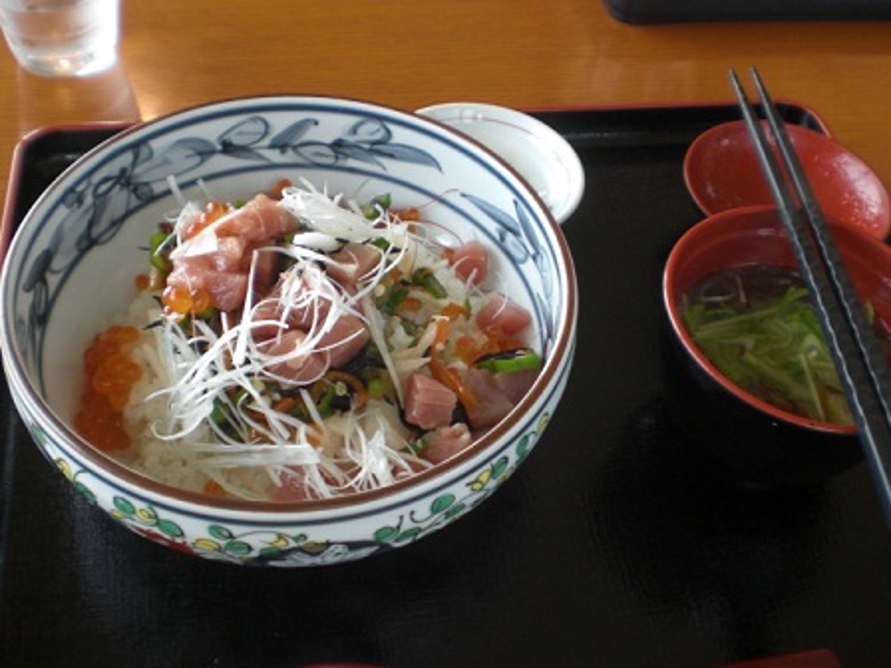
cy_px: 334
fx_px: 978
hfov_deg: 49.0
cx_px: 446
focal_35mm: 38
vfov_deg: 37.7
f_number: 3.1
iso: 100
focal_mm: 6.3
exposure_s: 1/80
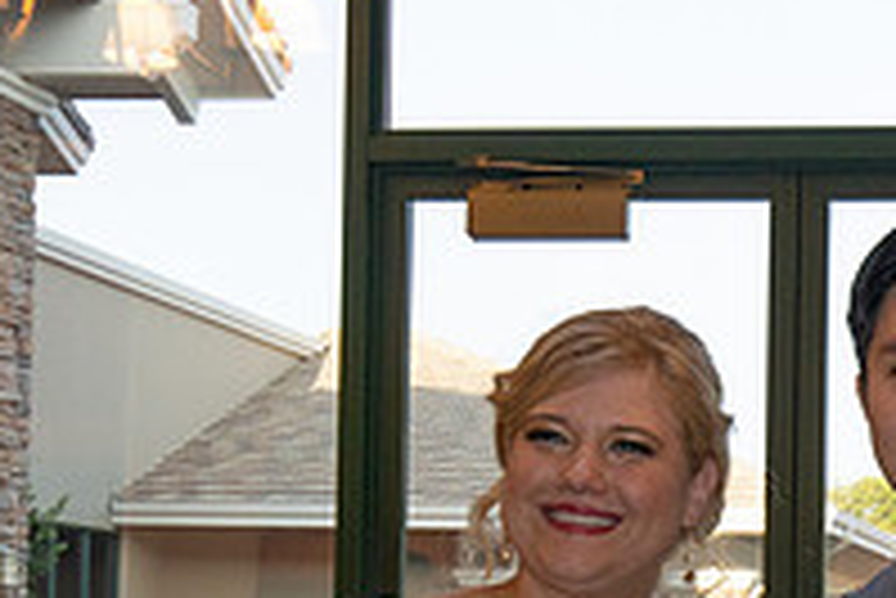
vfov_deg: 14.1
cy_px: 587
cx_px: 955
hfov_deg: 20.4
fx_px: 2391
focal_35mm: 96
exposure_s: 1/250
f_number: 6.3
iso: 1000
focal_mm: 33
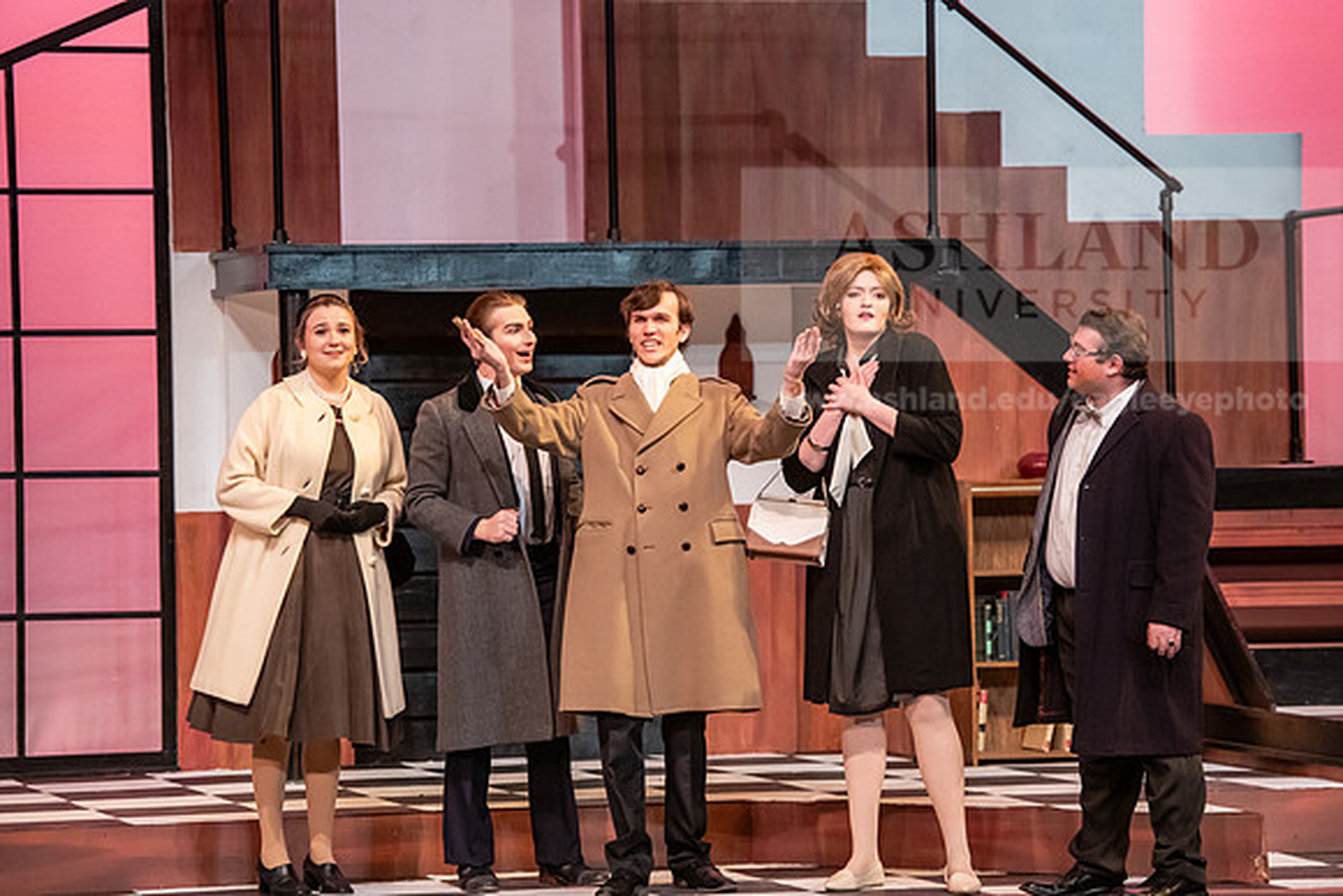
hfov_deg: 14.2
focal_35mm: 145
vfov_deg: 9.5
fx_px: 5410
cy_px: 448
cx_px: 672
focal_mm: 145
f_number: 3.5
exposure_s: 1/200
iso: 3200
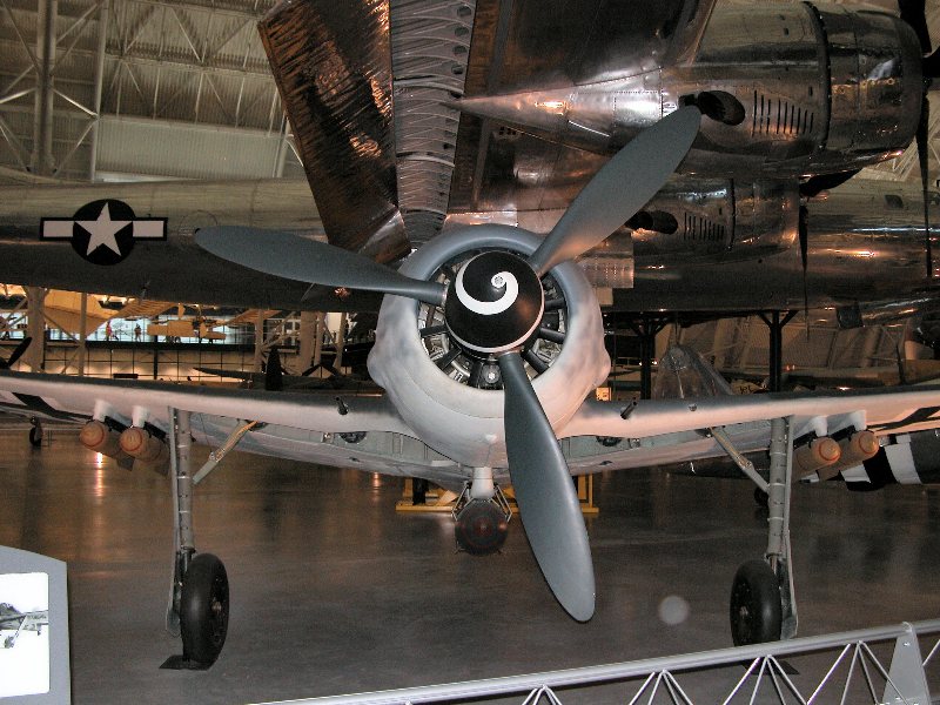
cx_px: 470
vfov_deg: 40.7
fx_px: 950
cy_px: 352
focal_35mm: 35
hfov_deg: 52.6
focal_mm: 8.9
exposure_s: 1/60
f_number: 2.8
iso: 200
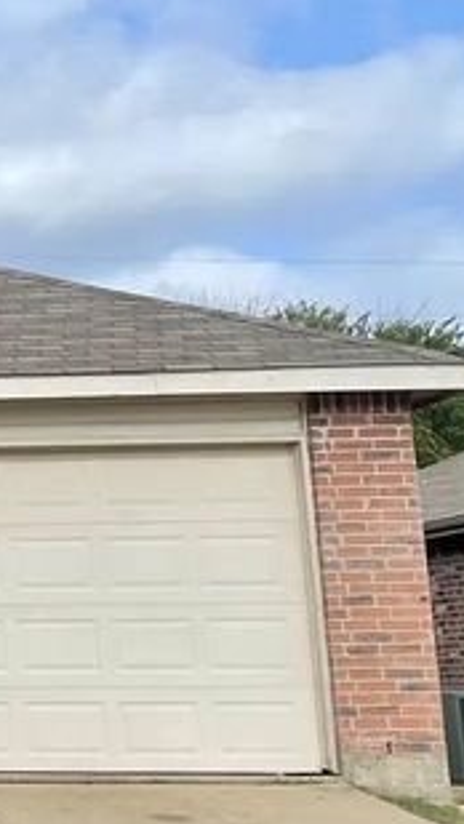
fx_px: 2054
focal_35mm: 94
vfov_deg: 22.7
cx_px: -696
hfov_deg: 10.7
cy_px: 339
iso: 32
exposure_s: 1/2817
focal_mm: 4.2
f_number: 1.6
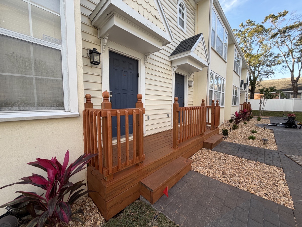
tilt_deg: -4.5
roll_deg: +0.4
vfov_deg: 85.7
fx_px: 122
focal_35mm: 14
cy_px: 114
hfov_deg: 102.1
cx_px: 151
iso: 40
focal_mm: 2.22
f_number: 2.2
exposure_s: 1/164
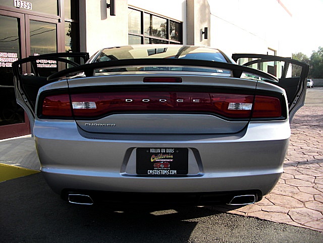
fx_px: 336
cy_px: 122
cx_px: 162
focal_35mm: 36
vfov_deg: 39.7
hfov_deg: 51.4
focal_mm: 6.3
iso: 50
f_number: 2.8
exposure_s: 1/250
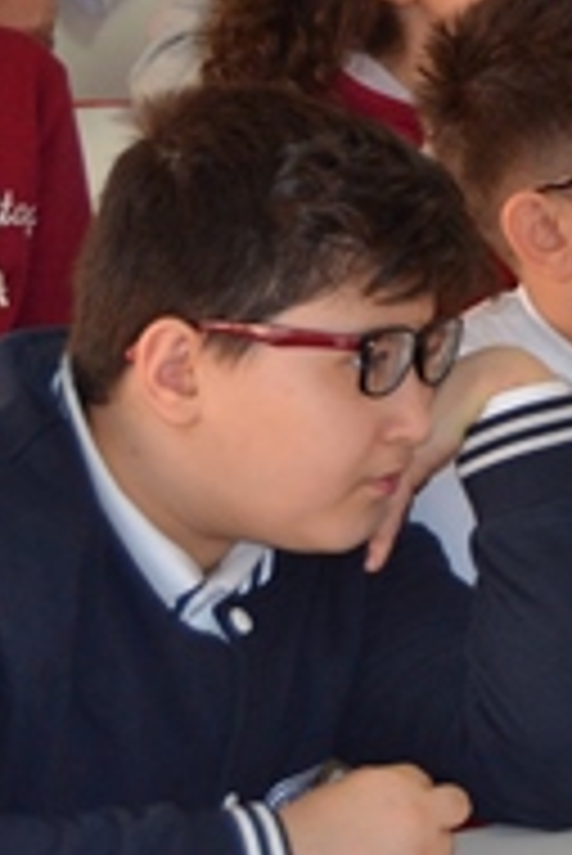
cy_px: 34
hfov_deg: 7.5
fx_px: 4203
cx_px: 1081
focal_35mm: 177
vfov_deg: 11.5
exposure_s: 1/60
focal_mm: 35
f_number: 4.5
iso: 720
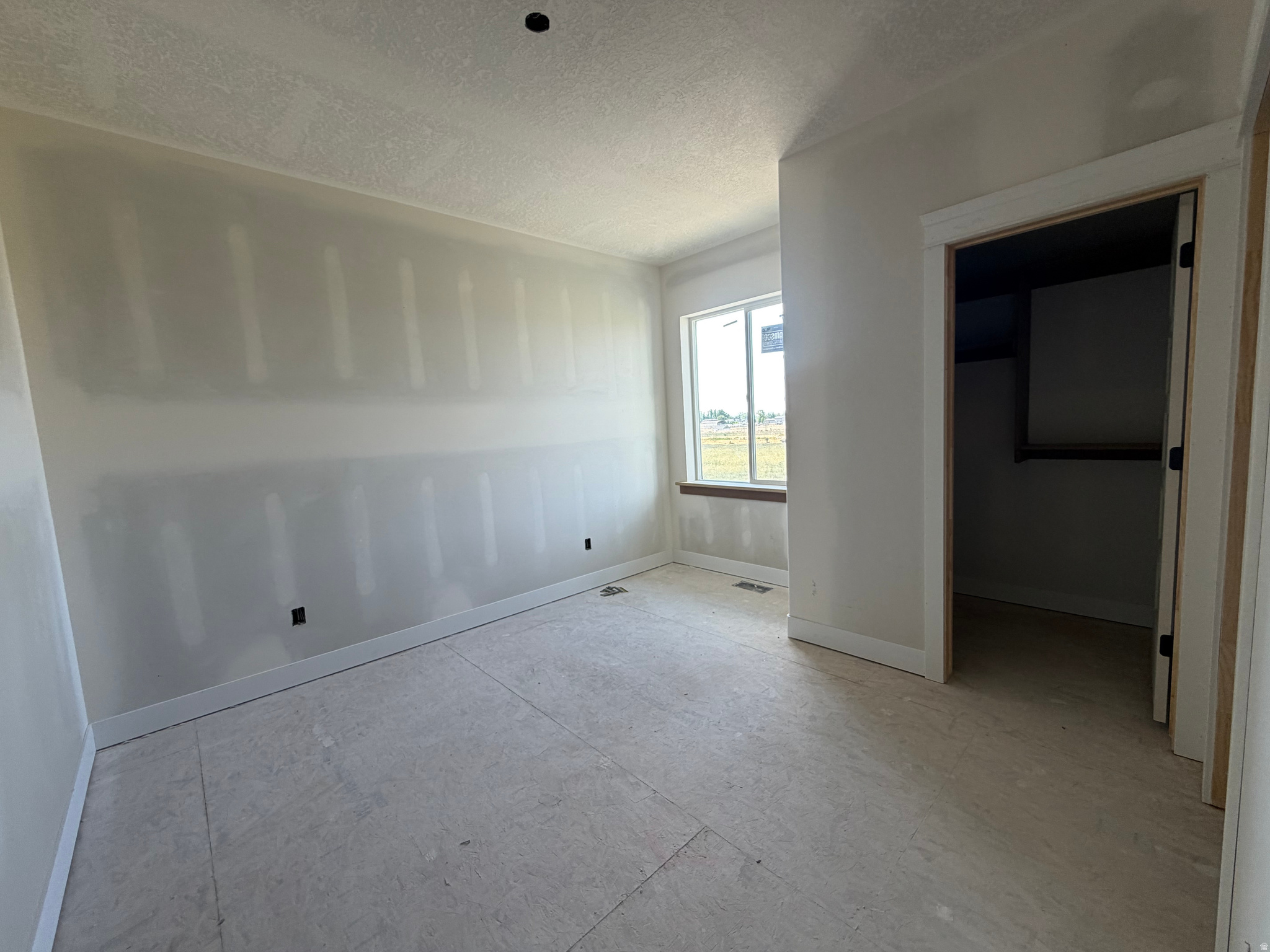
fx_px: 514
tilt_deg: -6.7
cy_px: 476
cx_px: 635
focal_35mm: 14
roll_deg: +3.1
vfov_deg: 85.7
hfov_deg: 102.1
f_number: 2.2
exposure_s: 1/121
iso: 100
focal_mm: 2.22
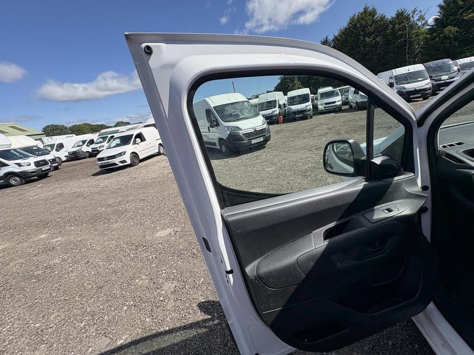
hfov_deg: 102.1
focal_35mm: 14
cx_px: 237
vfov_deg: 85.7
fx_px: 192
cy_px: 178
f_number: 2.2
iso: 40
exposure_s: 1/1178
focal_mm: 2.22
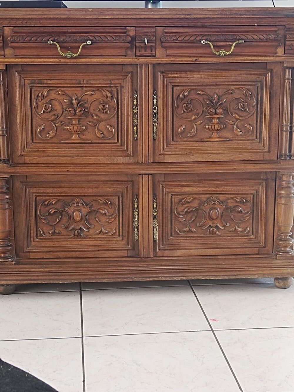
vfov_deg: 31.7
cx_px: 147
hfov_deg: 24.0
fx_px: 691
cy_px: 196
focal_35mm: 61
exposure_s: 1/33.3
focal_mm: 4.75
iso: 549
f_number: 1.8
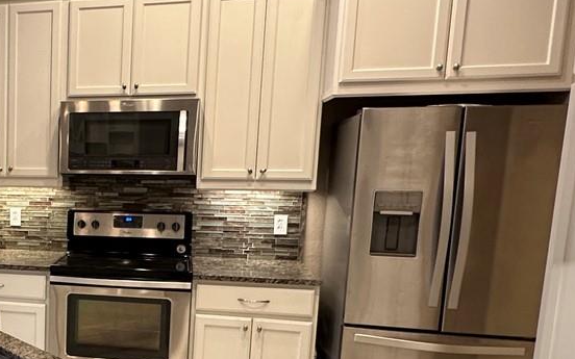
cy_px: 264
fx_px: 674
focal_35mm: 43
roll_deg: -1.0
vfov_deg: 29.4
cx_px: -29
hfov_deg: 39.4
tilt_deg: -8.4
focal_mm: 2.22
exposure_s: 1/60
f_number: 2.2
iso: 200
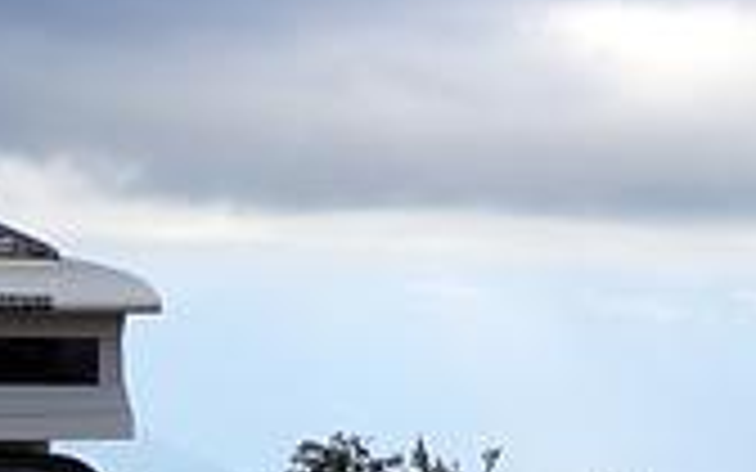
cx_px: 621
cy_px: 139
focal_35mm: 218
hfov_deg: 9.6
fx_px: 4492
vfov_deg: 6.0
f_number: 11
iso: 200
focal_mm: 50
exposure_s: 1/200
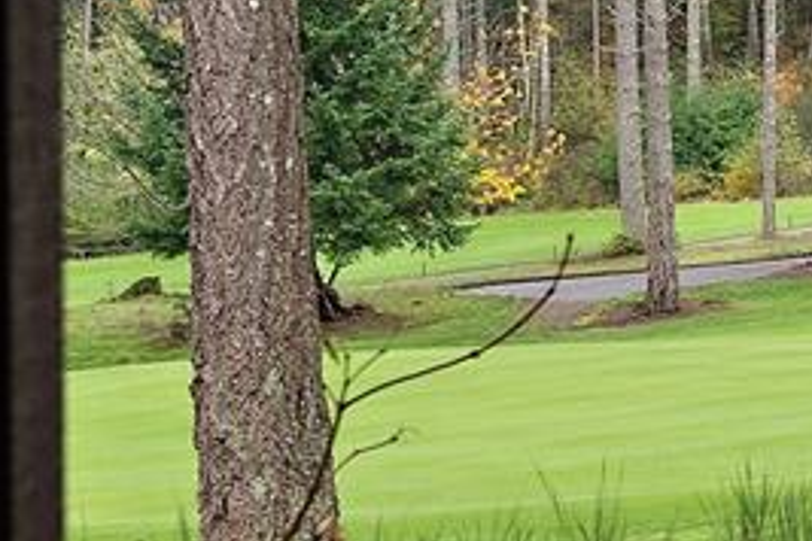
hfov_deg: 13.8
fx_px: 3022
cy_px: 123
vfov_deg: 10.2
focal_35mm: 134
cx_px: 1405
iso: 500
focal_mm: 35
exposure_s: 1/40
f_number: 7.1
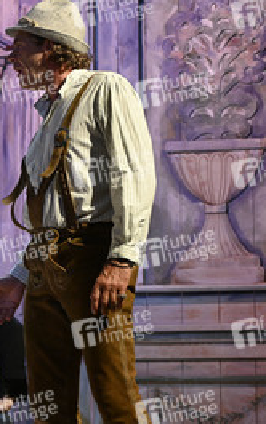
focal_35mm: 137
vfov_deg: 15.2
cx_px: -26
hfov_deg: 9.5
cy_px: 210
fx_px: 1586
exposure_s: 1/200
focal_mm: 79
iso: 4000
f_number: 6.3
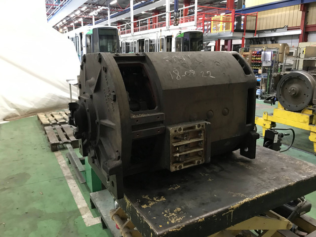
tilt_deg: -13.5
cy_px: 118
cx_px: 158
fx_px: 256
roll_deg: -0.5
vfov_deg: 49.7
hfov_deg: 63.4
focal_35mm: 28
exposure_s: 1/9
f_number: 1.8
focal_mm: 3.99
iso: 100
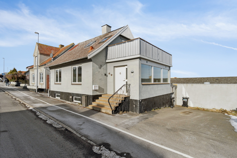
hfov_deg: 90.0
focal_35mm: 18
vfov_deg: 67.4
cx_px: 118
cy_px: 79
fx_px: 118
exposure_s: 1/1600
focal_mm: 12
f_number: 8
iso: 200
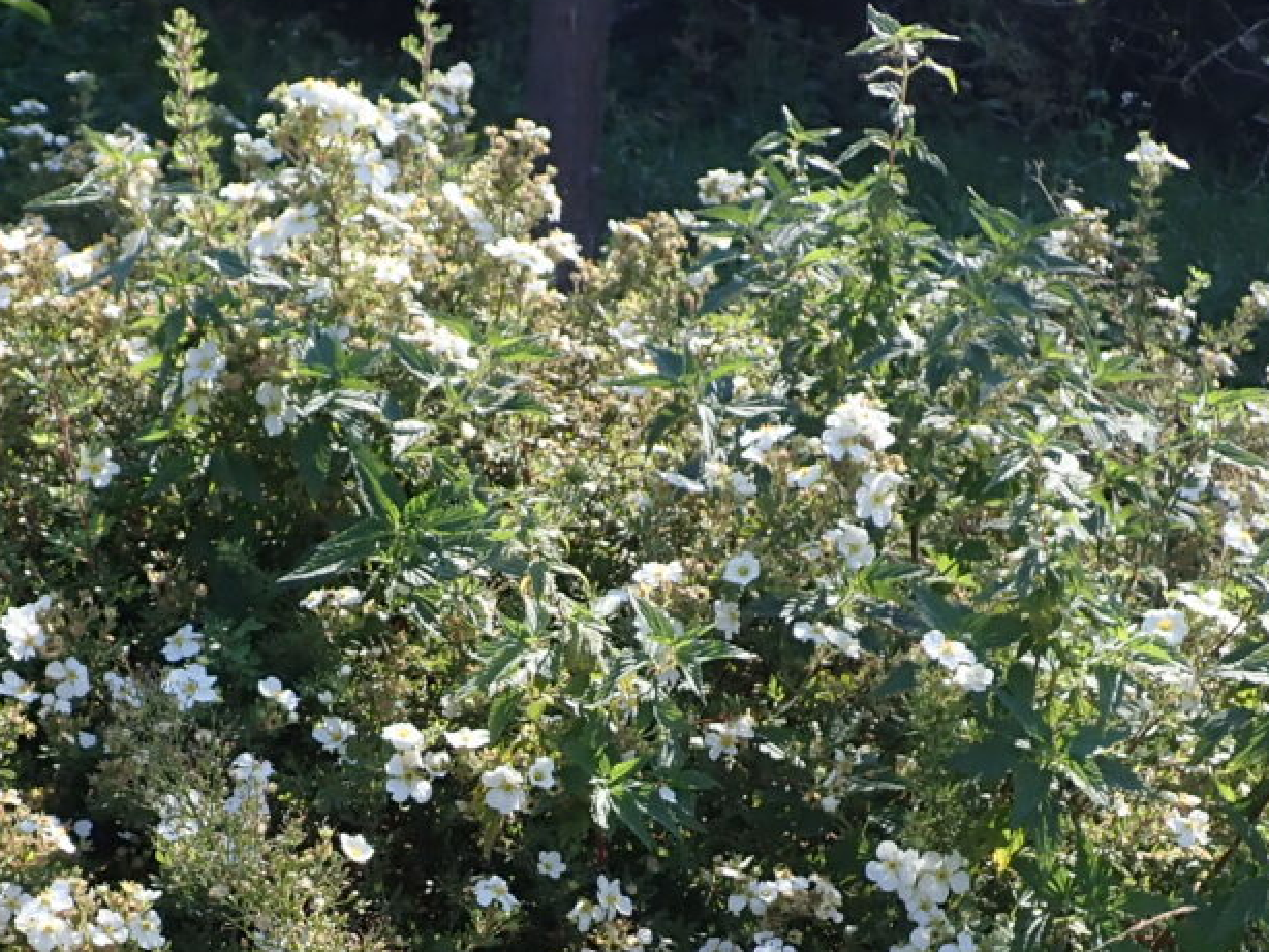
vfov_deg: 19.2
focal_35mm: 75
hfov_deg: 25.6
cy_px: 927
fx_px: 2751
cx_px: 308
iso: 100
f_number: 3.2
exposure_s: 1/400
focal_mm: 5.5
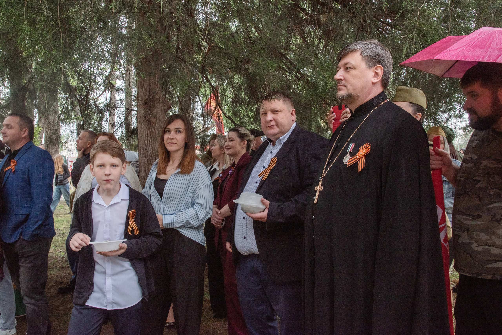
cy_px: 168
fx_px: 428
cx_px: 227
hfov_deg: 60.7
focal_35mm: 31
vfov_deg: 42.8
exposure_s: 1/160
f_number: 9
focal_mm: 28
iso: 500
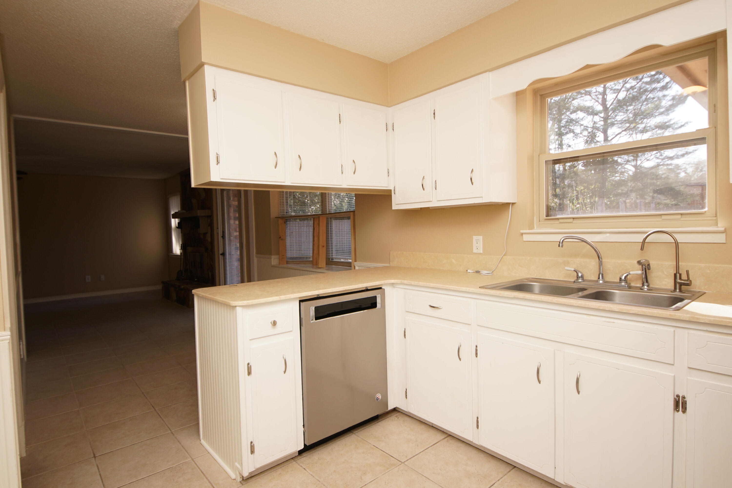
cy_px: 244
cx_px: 366
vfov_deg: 67.4
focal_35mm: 18
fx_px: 366
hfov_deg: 90.0
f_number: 4.5
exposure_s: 1/60
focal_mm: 12
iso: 160
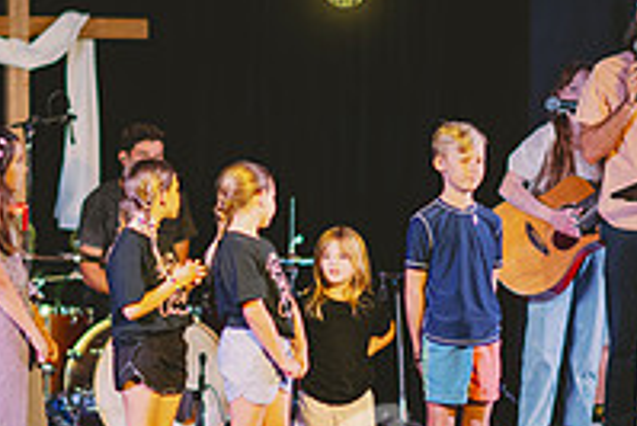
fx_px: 4391
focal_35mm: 248
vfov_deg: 5.6
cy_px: 223
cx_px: 224
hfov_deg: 8.3
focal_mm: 85
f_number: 1.4
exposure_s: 1/800
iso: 1000
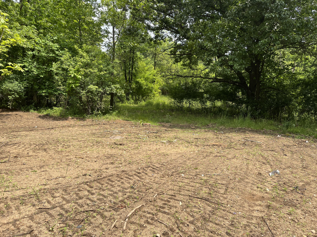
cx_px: 158
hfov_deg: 67.3
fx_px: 238
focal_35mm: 26
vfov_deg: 53.1
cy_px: 118
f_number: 1.6
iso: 50
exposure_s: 1/1672
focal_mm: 5.1
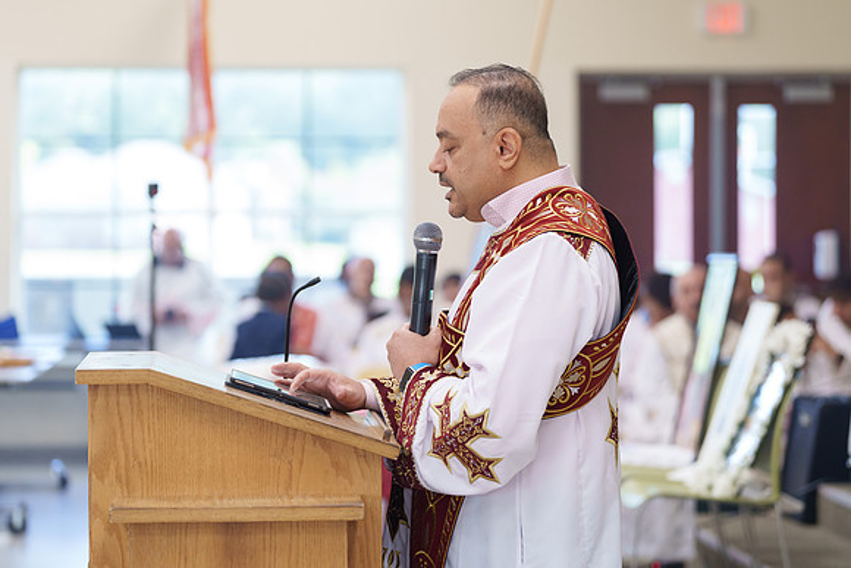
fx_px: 2577
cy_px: 264
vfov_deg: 12.6
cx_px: 426
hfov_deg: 18.7
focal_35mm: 109
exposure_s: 1/160
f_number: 2.8
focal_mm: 102
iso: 1250
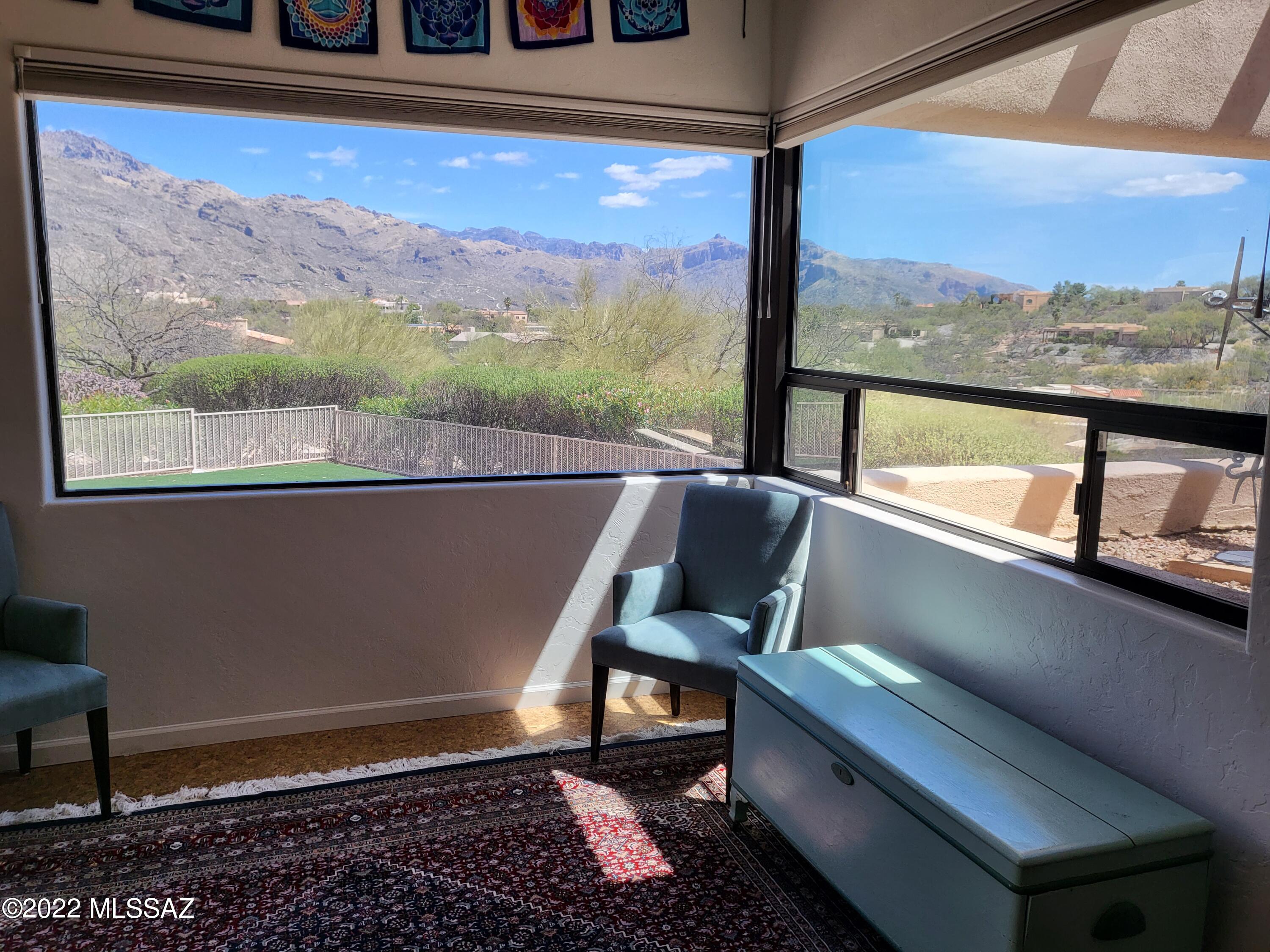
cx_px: 635
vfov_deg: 53.1
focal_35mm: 26
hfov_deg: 67.3
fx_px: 954
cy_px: 476
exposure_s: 1/460
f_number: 1.8
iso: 50
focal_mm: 4.25
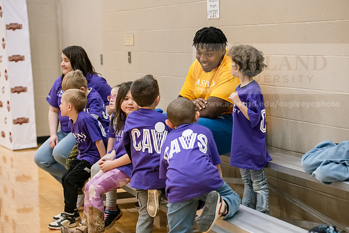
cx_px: 174
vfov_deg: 15.9
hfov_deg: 23.6
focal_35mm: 86
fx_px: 834
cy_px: 116
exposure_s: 1/200
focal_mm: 86
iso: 4000
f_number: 4
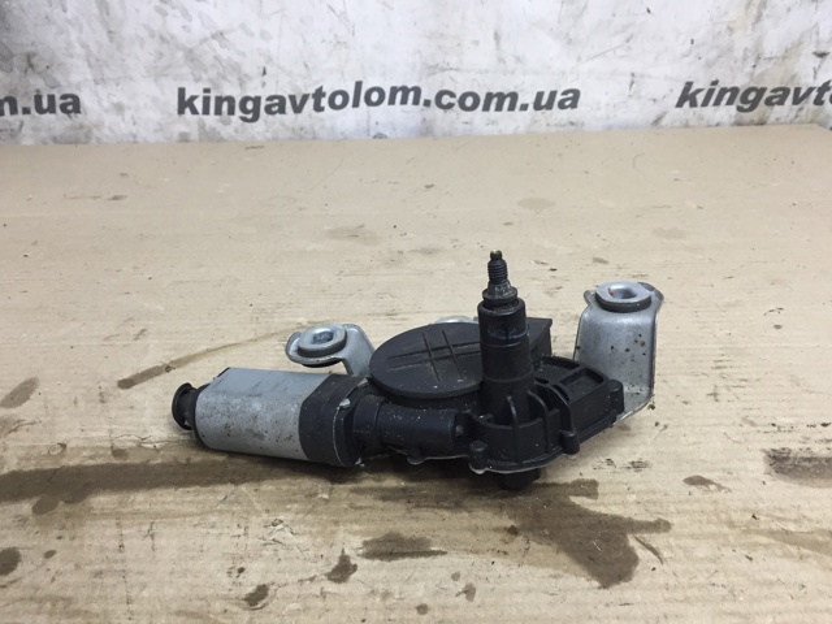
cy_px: 312
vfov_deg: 48.2
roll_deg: -0.6
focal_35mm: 29
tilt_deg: -26.5
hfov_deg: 61.7
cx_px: 416
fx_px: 697
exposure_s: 1/33
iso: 64
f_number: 2.2
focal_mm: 4.15
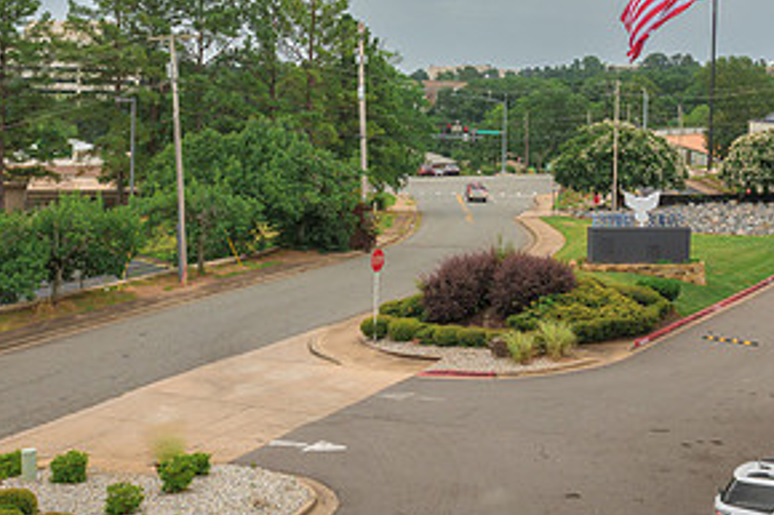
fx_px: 1203
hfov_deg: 35.4
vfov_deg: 23.9
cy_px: 124
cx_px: 504
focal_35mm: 56
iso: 180
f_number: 8
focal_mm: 28
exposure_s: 1/250
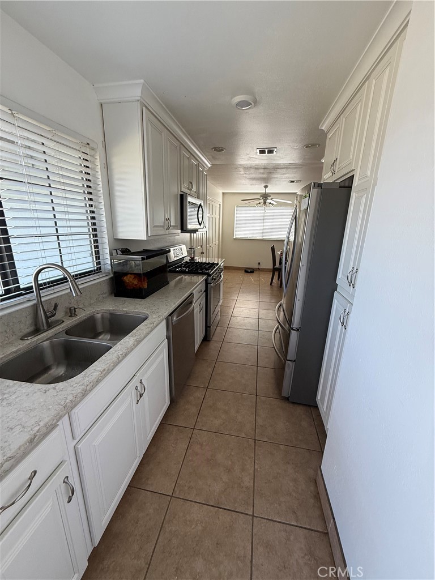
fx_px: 235
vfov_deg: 102.1
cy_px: 290
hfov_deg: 85.7
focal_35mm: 14
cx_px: 218
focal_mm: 2.22
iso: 125
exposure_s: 1/99
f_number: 2.2
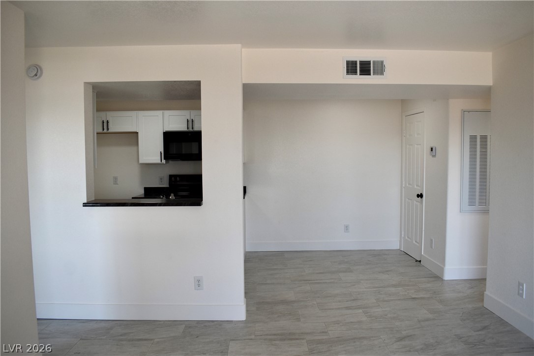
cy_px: 178
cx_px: 267
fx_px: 400
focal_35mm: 27
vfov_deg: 47.9
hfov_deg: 67.4
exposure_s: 1/80
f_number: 4.5
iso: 400
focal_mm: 18
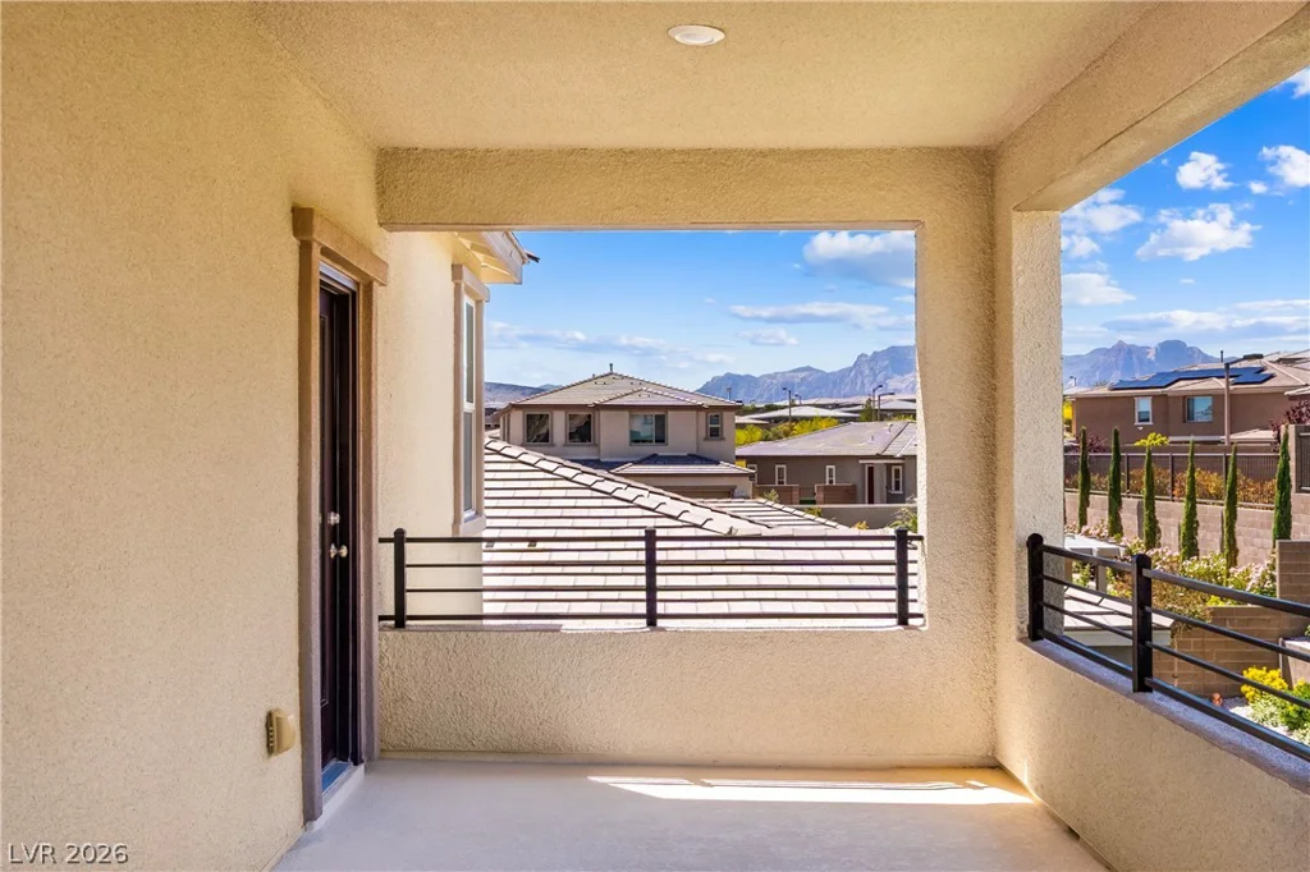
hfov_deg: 53.1
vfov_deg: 36.8
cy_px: 436
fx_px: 1310
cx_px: 655
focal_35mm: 36
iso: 400
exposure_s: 1/8000
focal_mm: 24
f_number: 8
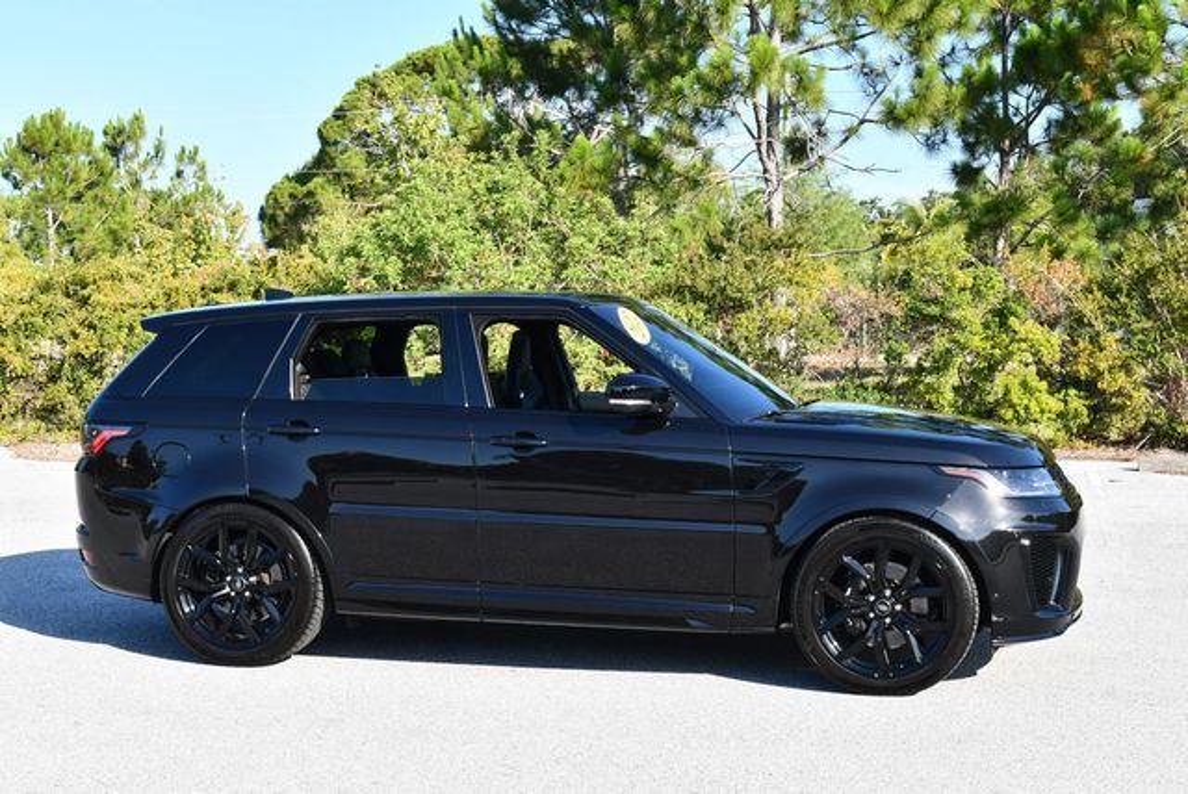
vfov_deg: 26.0
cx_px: 594
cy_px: 397
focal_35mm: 52
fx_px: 1718
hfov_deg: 38.2
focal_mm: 26
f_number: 7.1
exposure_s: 1/250
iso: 200
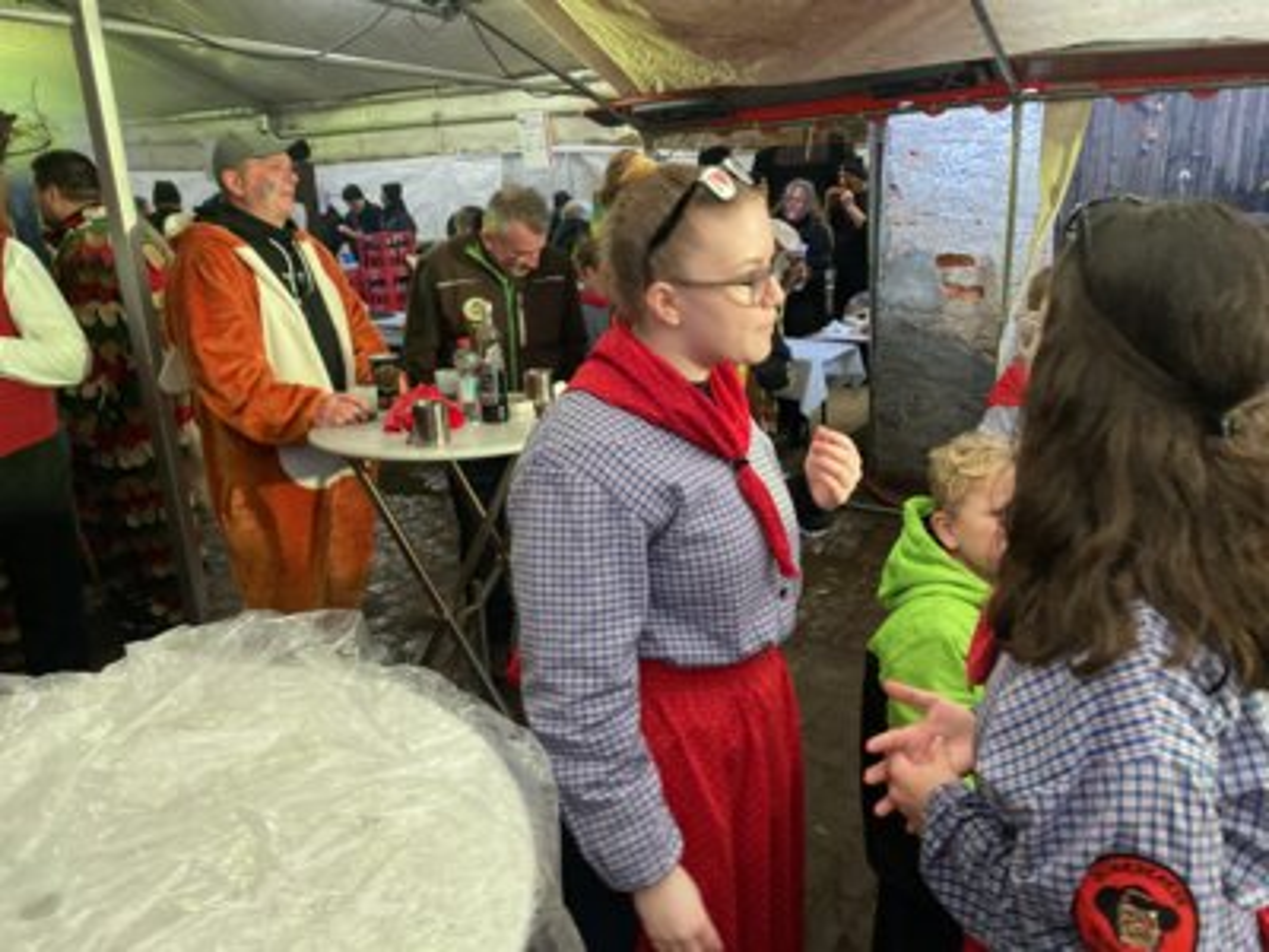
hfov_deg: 67.3
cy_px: 476
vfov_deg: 53.1
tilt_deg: -14.7
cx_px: 634
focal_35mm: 26
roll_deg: +1.1
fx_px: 953
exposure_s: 1/50
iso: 250
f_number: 1.8
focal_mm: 4.25
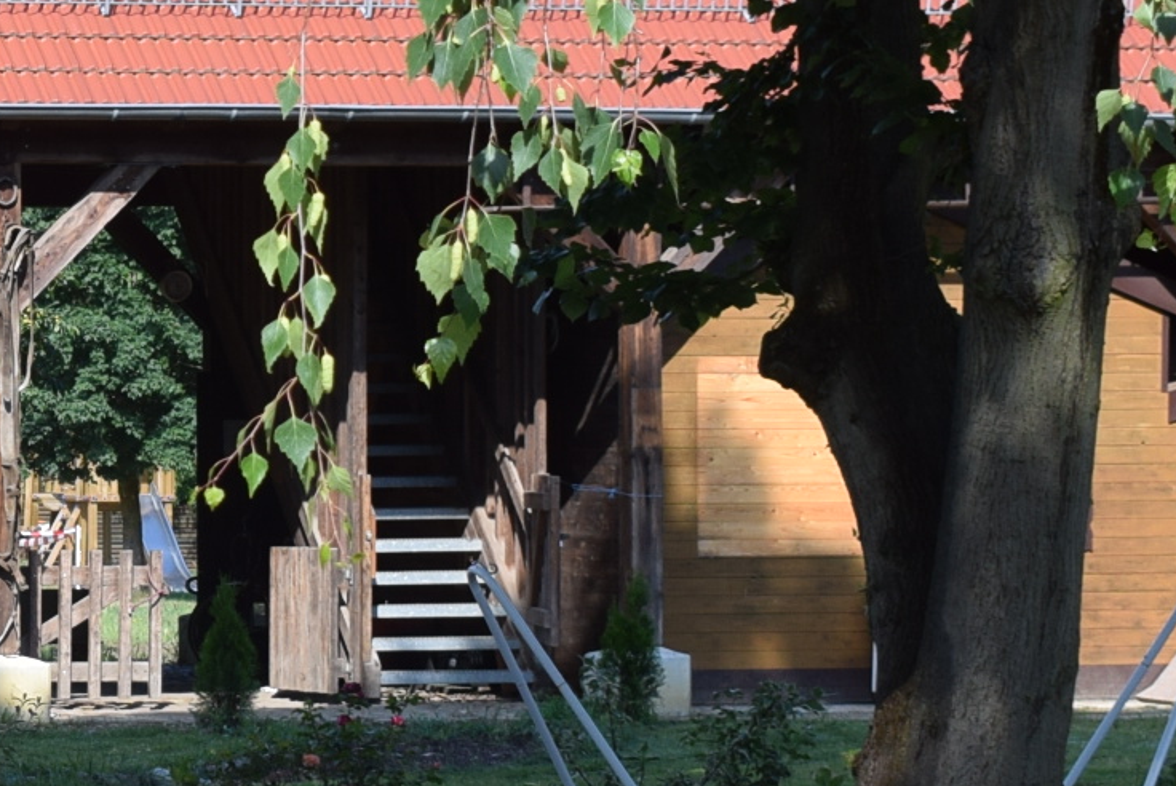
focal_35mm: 195
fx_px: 6375
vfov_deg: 7.1
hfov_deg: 10.3
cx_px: -417
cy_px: 508
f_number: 8
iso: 200
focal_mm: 32
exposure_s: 1/250
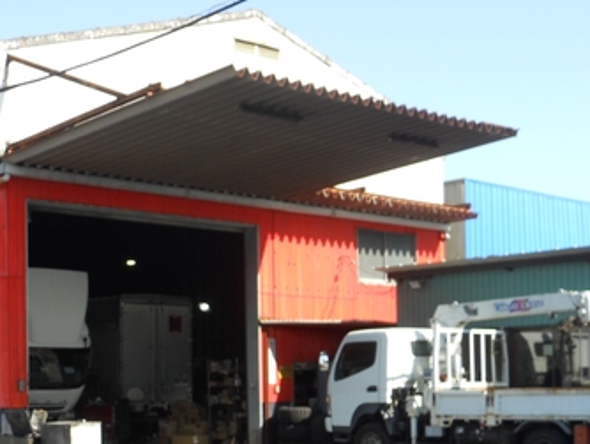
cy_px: 341
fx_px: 1143
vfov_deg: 21.7
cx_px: 189
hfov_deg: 28.7
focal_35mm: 67
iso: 80
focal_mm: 5
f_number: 2.7
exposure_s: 1/500
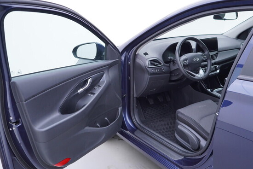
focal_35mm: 36
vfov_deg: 36.9
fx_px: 253
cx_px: 126
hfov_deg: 53.1
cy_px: 84
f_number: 2.8
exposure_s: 1/40
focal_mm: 24
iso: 125
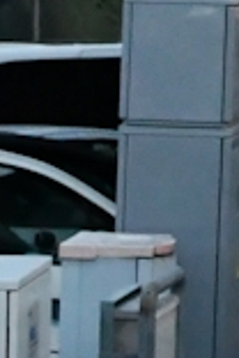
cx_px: 869
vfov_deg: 5.8
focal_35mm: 346
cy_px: -399
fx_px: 3445
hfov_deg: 3.8
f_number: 4
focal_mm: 30
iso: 3200
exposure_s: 1/100
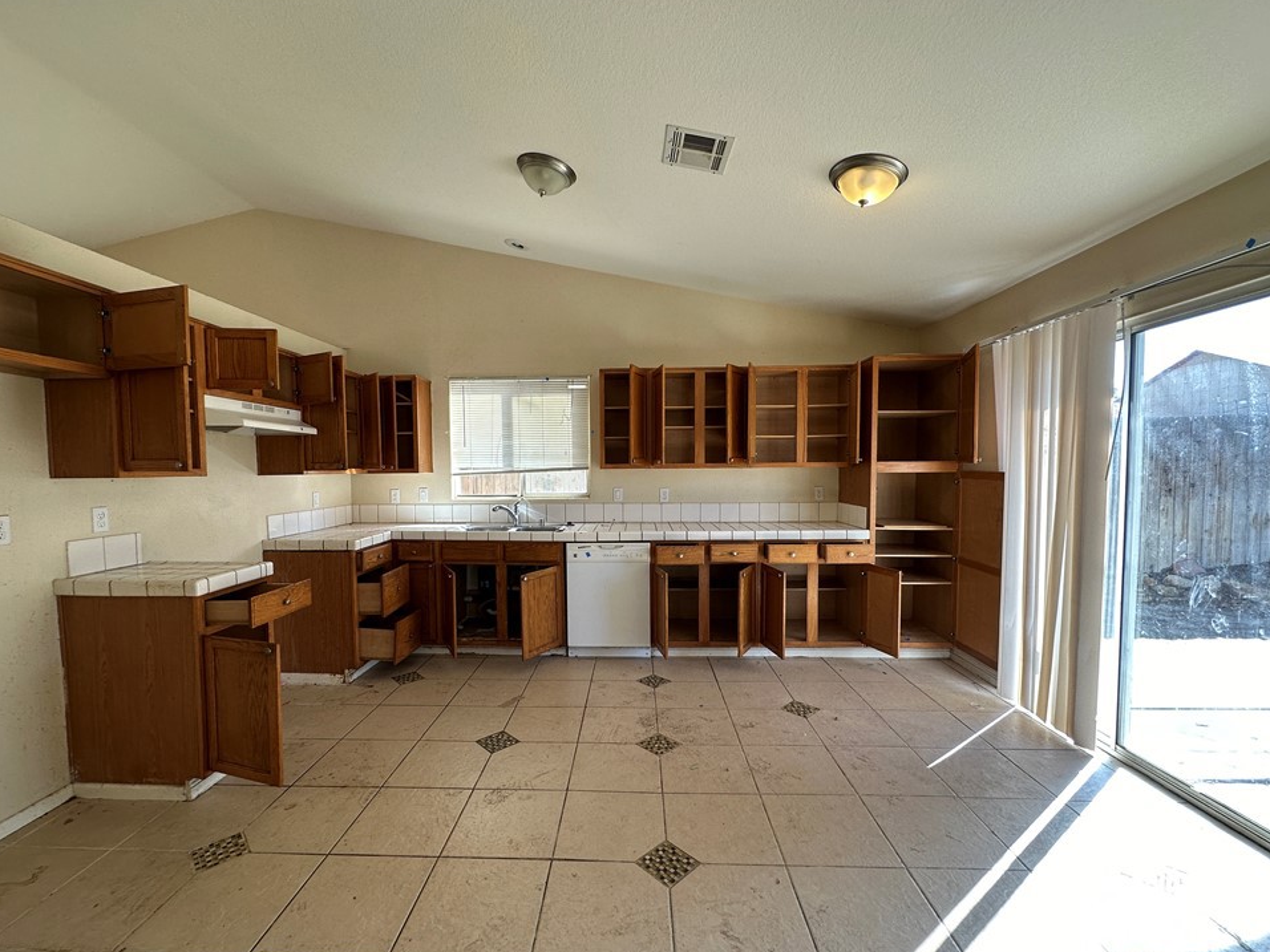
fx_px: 550
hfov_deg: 98.1
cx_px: 612
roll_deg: +0.5
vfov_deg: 81.7
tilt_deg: -2.8
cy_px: 494
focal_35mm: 15
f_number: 2.2
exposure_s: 1/99
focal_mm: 2.22
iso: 50
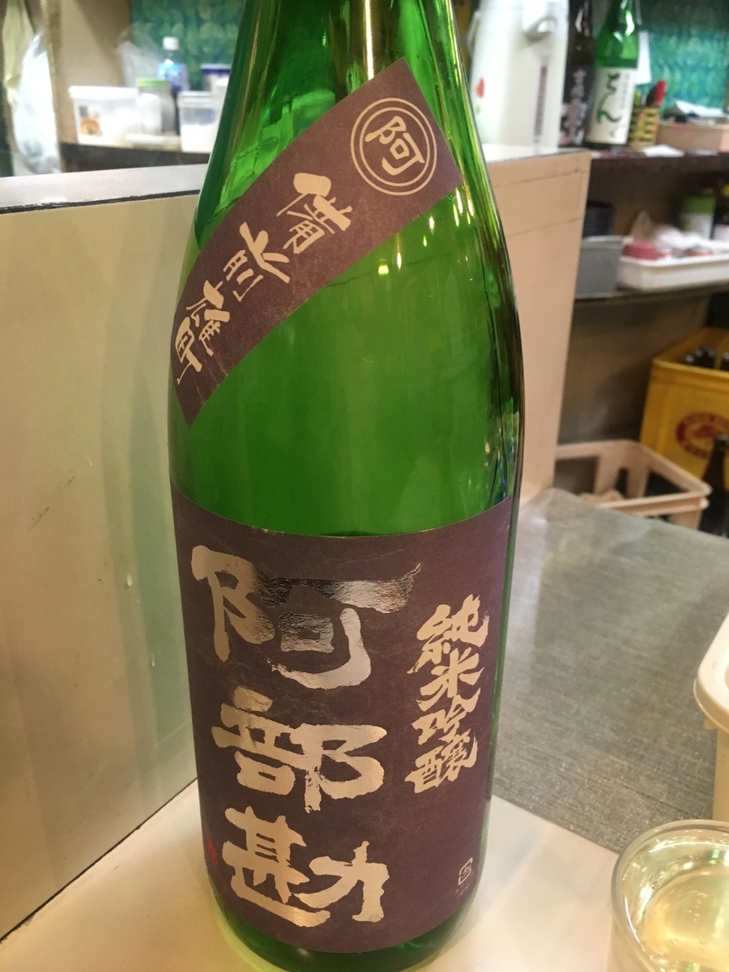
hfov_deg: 48.2
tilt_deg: -25.8
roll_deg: -1.1
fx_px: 814
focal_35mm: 29
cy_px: 486
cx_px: 364
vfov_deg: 61.7
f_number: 2.2
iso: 200
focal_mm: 4.15
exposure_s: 1/24
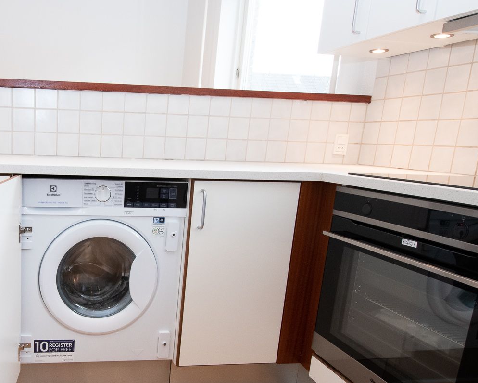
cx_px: 88
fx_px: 410
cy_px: 236
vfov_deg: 49.6
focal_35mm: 29
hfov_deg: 55.7
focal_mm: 10
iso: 900
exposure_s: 1/60
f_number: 8
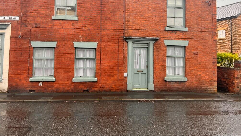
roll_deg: -1.3
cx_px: 119
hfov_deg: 66.1
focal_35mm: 29
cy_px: 46
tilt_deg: +5.1
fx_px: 185
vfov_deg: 39.8
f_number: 1.5
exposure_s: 1/164
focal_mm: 5.7
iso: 50
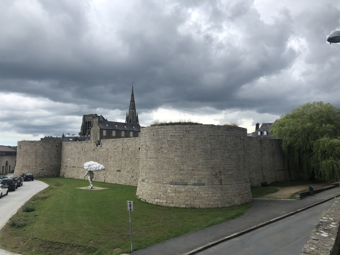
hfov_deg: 63.4
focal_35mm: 28
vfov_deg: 49.7
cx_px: 170
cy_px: 128
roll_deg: +0.9
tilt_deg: +5.8
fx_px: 275
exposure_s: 1/1799
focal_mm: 4
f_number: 1.8
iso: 20
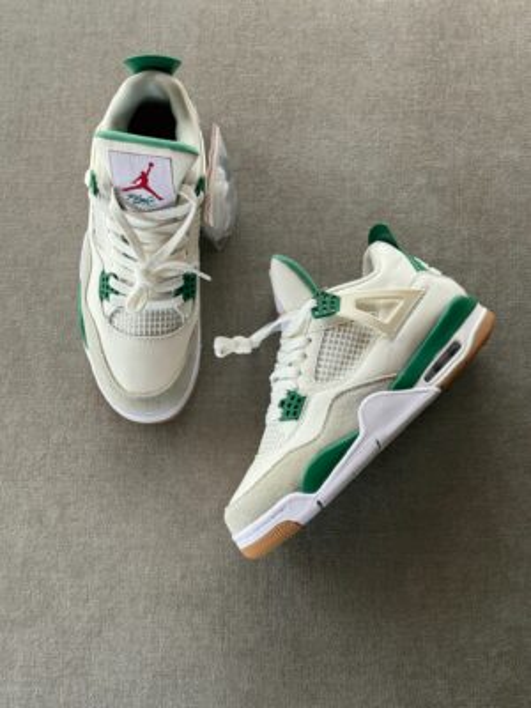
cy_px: 354
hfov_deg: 30.3
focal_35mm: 48
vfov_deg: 39.7
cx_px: 266
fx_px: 982
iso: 64
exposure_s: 1/121
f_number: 1.78
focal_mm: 6.76
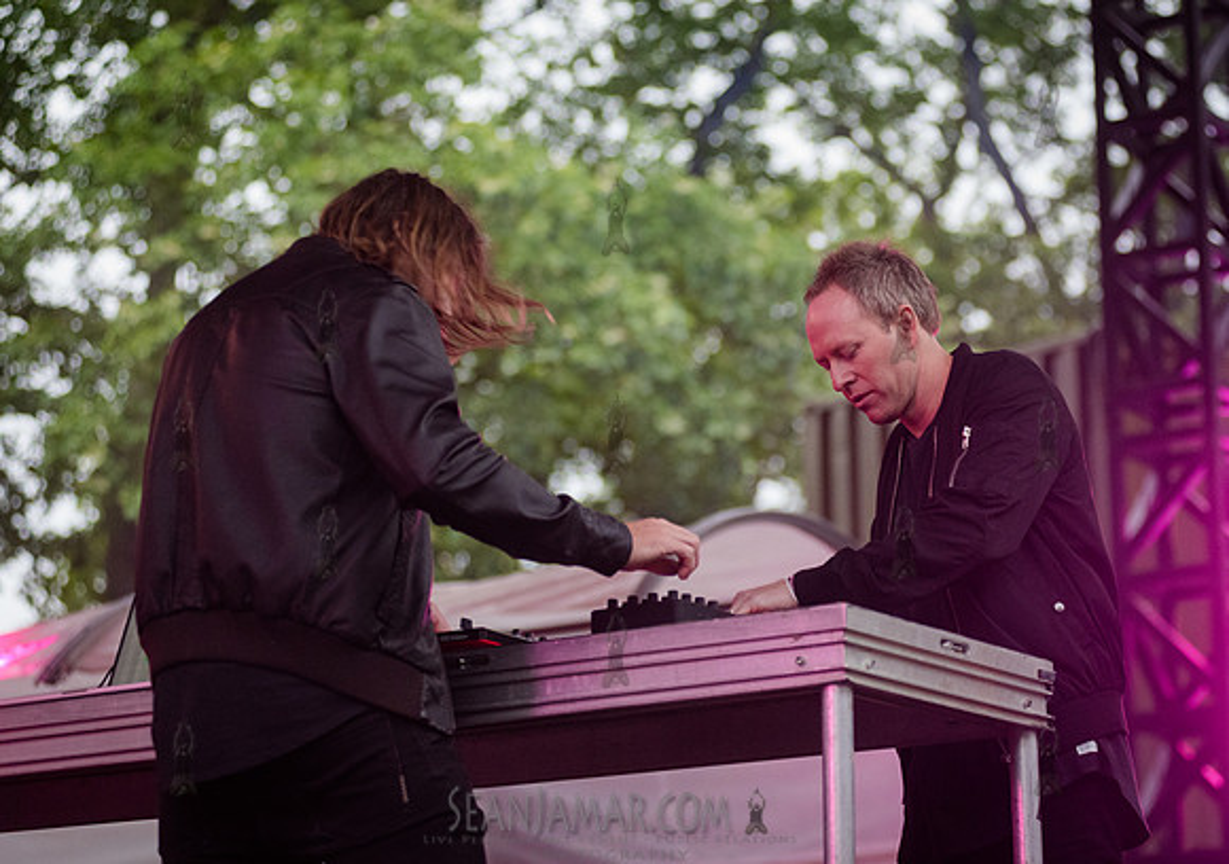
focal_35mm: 103
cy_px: 396
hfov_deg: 19.4
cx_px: 703
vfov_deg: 13.7
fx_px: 3592
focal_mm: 92
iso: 4000
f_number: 3.2
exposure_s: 1/200
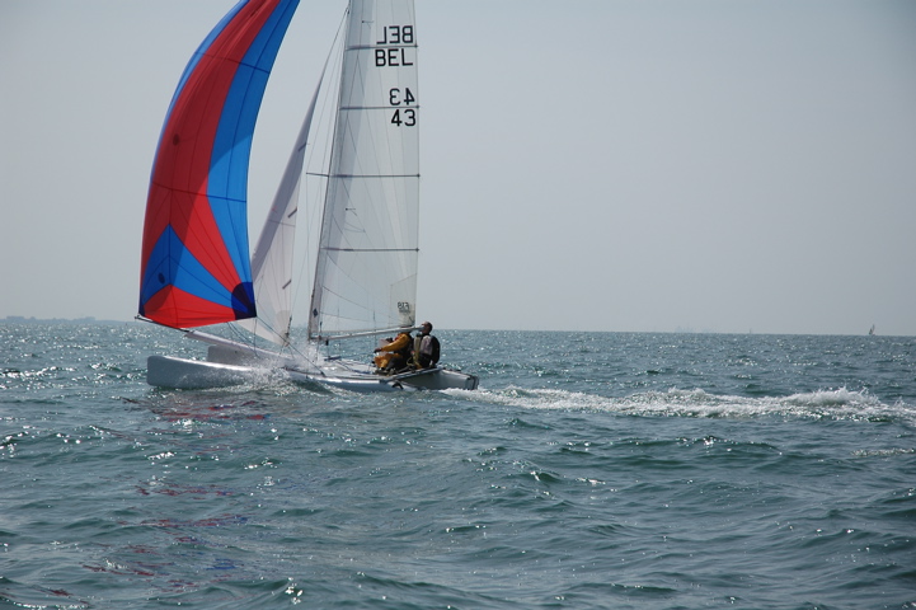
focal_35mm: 105
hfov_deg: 19.5
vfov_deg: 13.0
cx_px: 458
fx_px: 2670
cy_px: 305
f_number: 5.6
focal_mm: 70
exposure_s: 1/2000
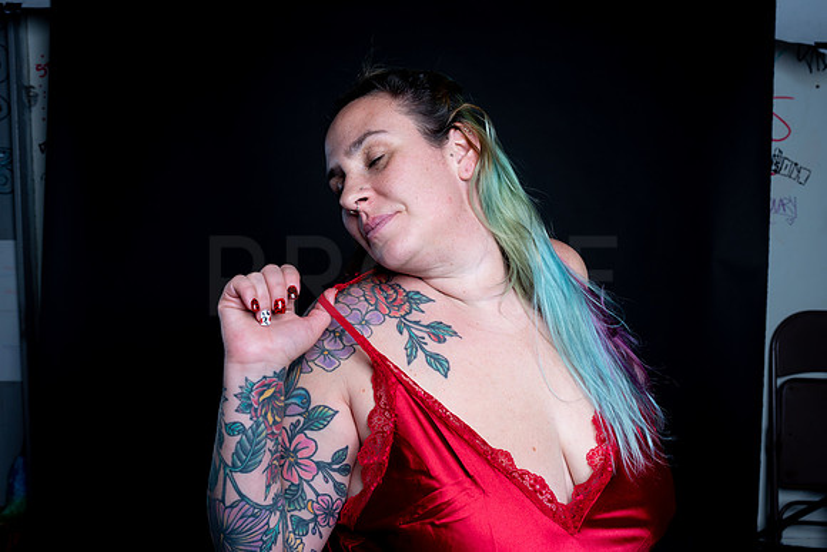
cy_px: 276
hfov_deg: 54.4
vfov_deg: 37.9
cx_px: 414
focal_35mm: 35
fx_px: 804
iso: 100
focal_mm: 35
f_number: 10
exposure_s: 1/160
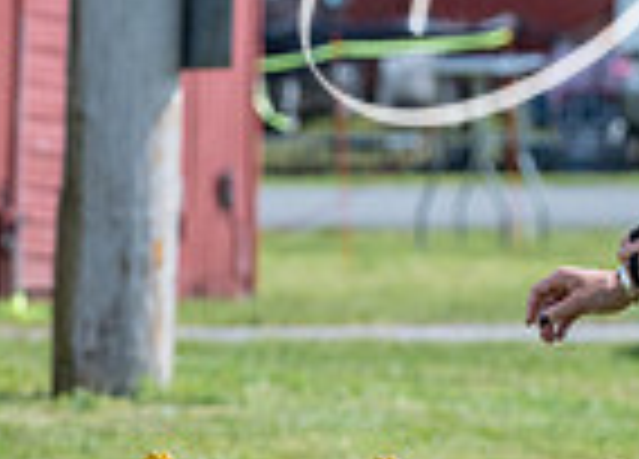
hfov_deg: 2.8
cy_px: 119
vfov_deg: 2.0
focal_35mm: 709
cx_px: 996
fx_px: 12892
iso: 400
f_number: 5
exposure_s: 1/1600
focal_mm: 140
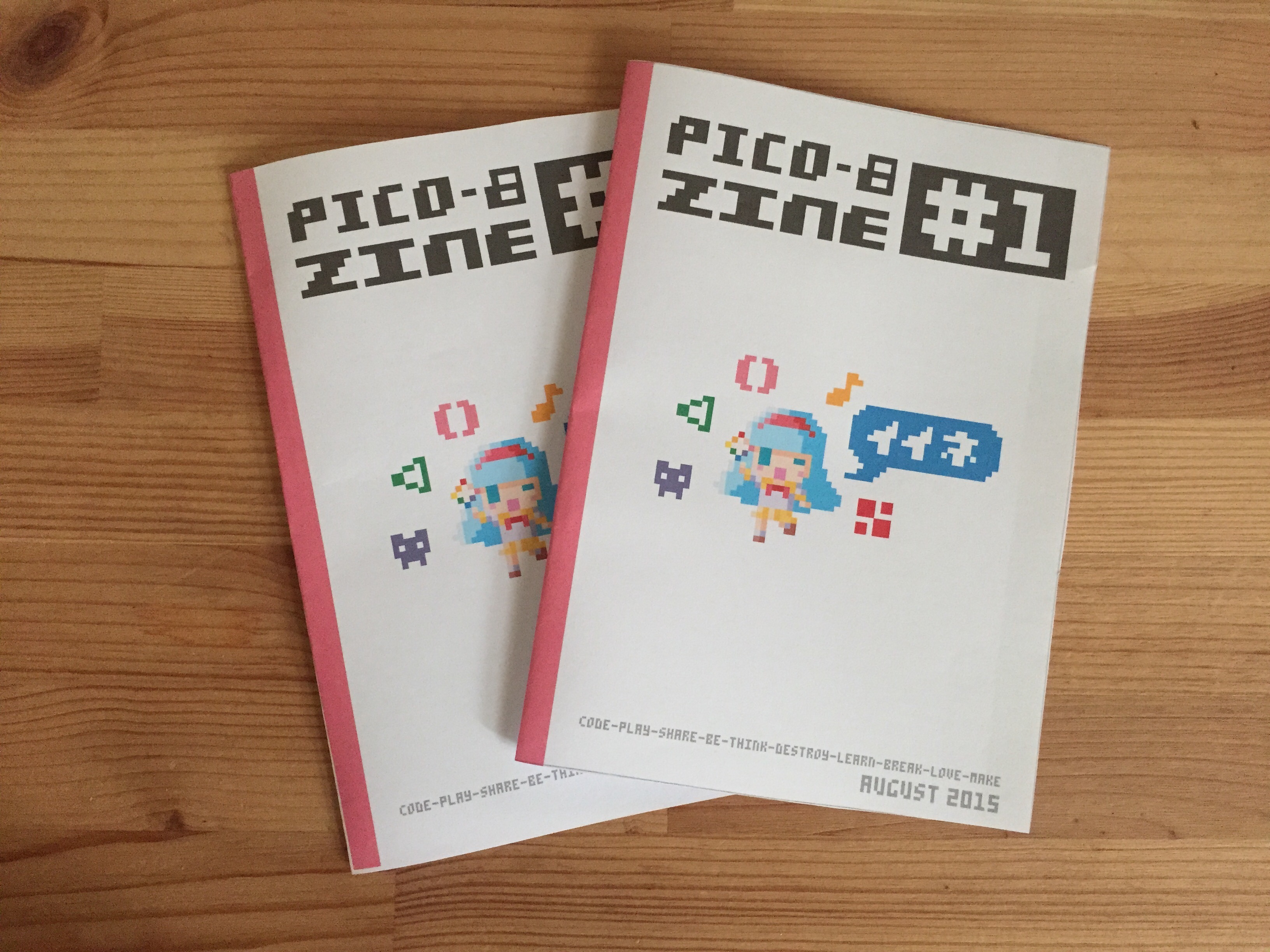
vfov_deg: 48.2
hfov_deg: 61.7
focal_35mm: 29
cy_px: 476
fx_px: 1064
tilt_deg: -85.5
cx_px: 635
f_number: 2.2
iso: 250
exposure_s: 1/17
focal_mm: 4.15
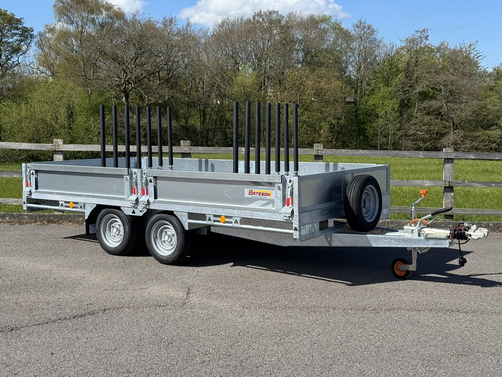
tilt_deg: -6.5
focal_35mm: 48
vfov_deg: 30.3
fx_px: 696
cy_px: 188
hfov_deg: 39.7
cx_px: 251
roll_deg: +0.8
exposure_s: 1/4310
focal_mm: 6.76
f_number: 1.78
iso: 64
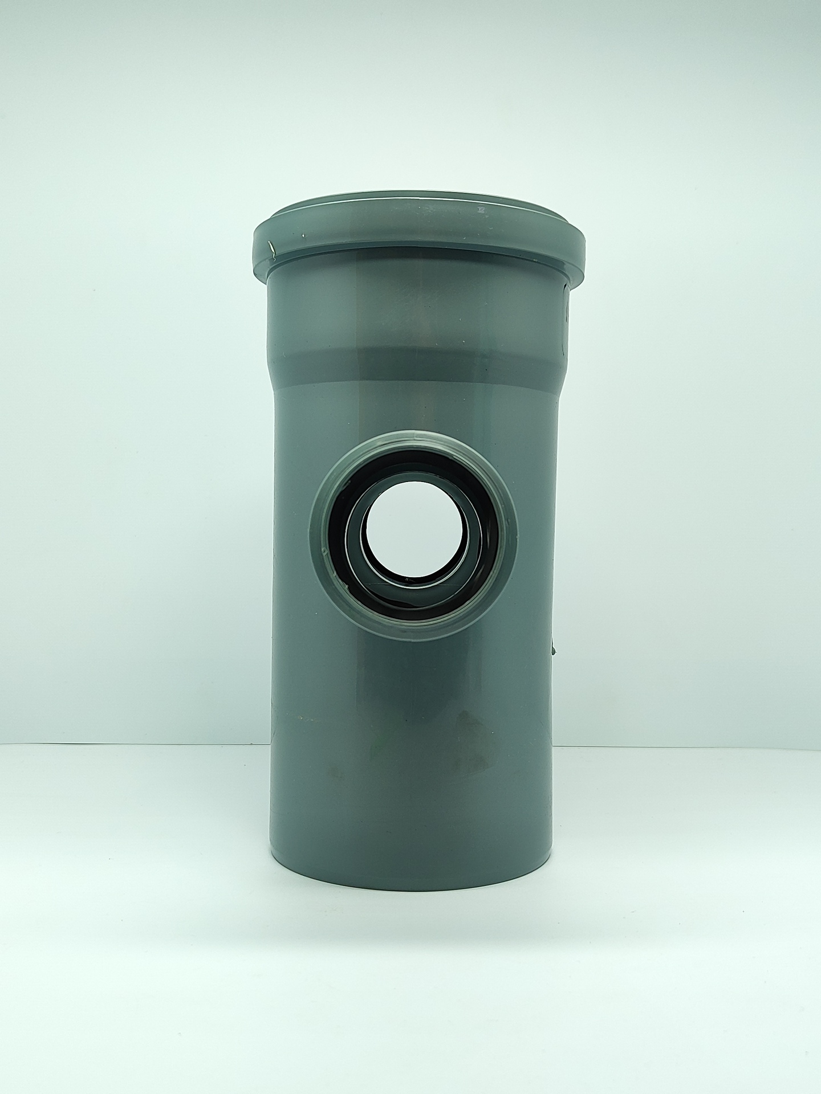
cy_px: 547
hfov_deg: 56.8
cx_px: 410
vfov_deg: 71.6
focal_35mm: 24
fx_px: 759
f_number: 1.89
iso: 160
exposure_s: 1/160
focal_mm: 5.89
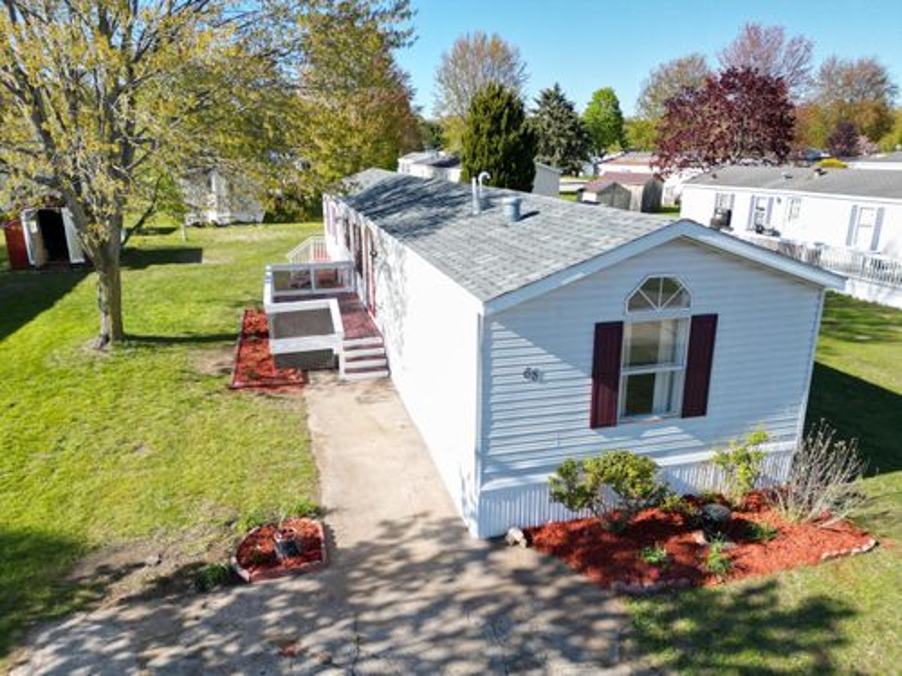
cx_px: 451
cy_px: 338
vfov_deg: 56.8
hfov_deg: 71.6
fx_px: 625
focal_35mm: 24
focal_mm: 6.72
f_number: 1.7
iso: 200
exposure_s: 1/2500
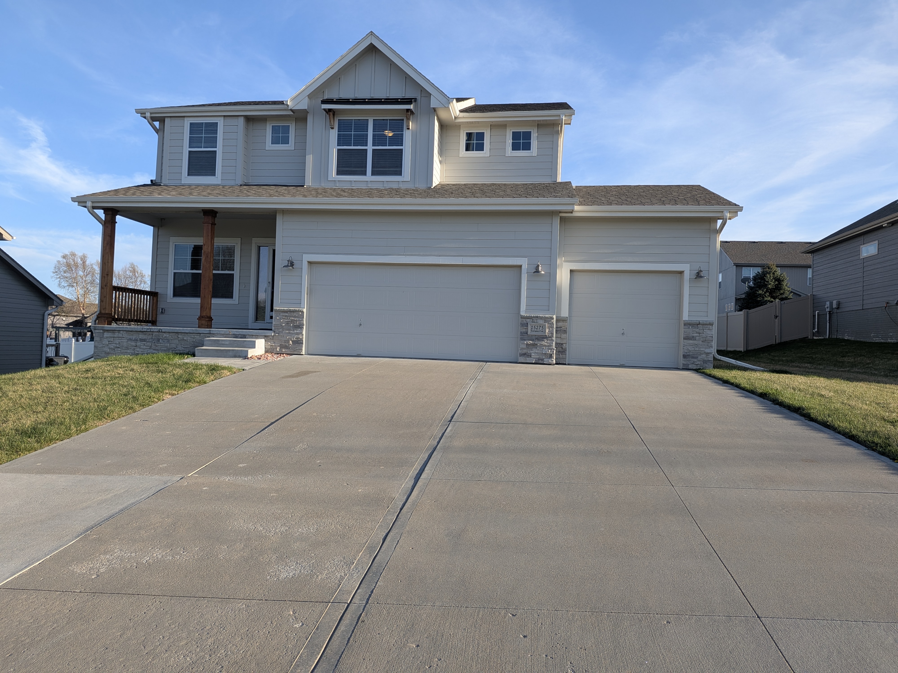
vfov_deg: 56.8
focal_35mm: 24
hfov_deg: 71.6
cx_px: 449
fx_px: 623
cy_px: 336
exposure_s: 1/803
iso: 31
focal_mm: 4.53
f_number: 1.7
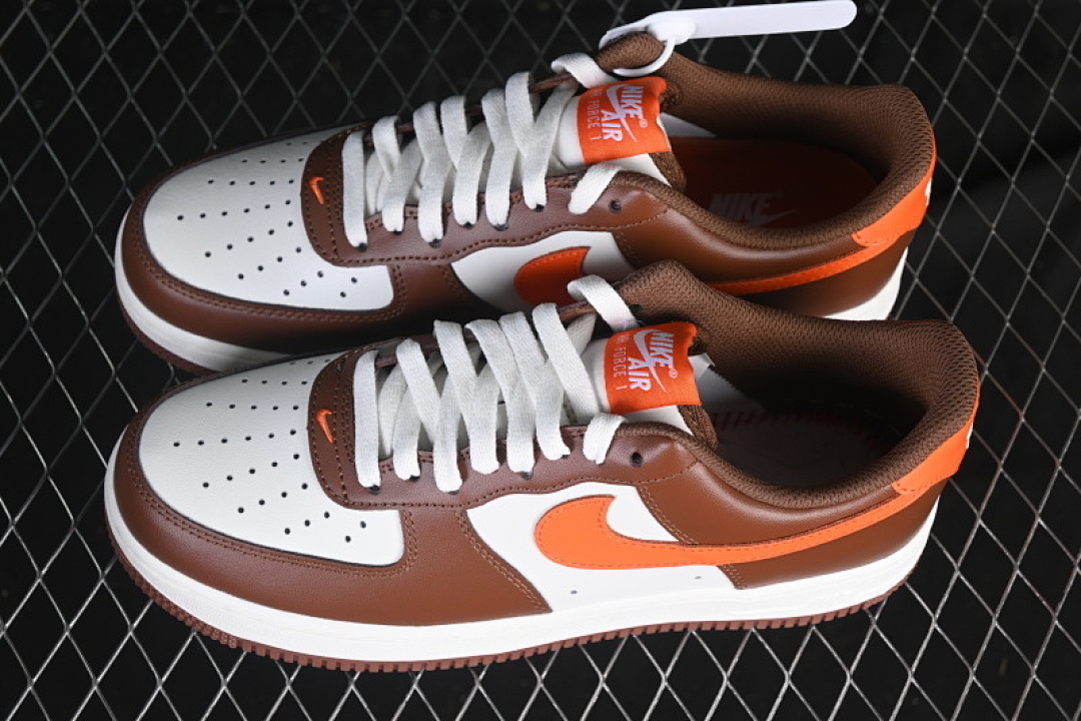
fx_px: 2252
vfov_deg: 18.2
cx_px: 540
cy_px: 360
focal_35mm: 75
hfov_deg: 27.0
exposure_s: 1/60
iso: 160
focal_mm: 50
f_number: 6.3
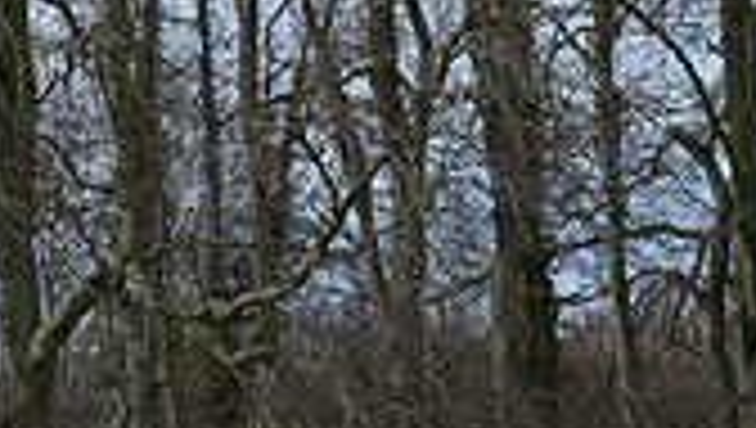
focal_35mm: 722
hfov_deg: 3.0
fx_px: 14492
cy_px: 689
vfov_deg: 1.7
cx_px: 819
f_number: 4
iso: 400
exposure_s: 1/1000
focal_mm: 200
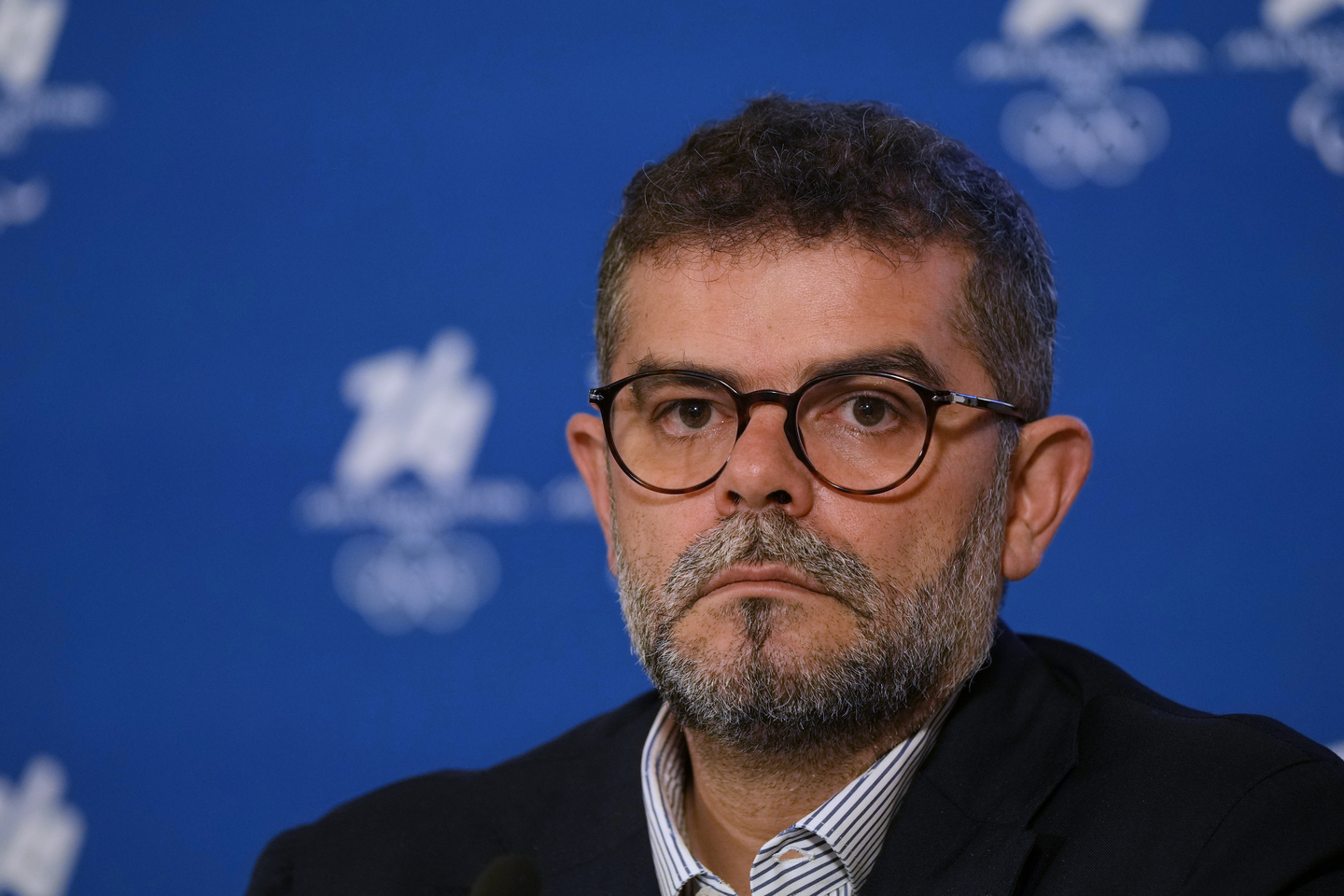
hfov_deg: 6.9
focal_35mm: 300
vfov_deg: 4.6
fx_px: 11199
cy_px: 448
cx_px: 672
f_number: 3.2
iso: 800
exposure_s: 1/320
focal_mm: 200
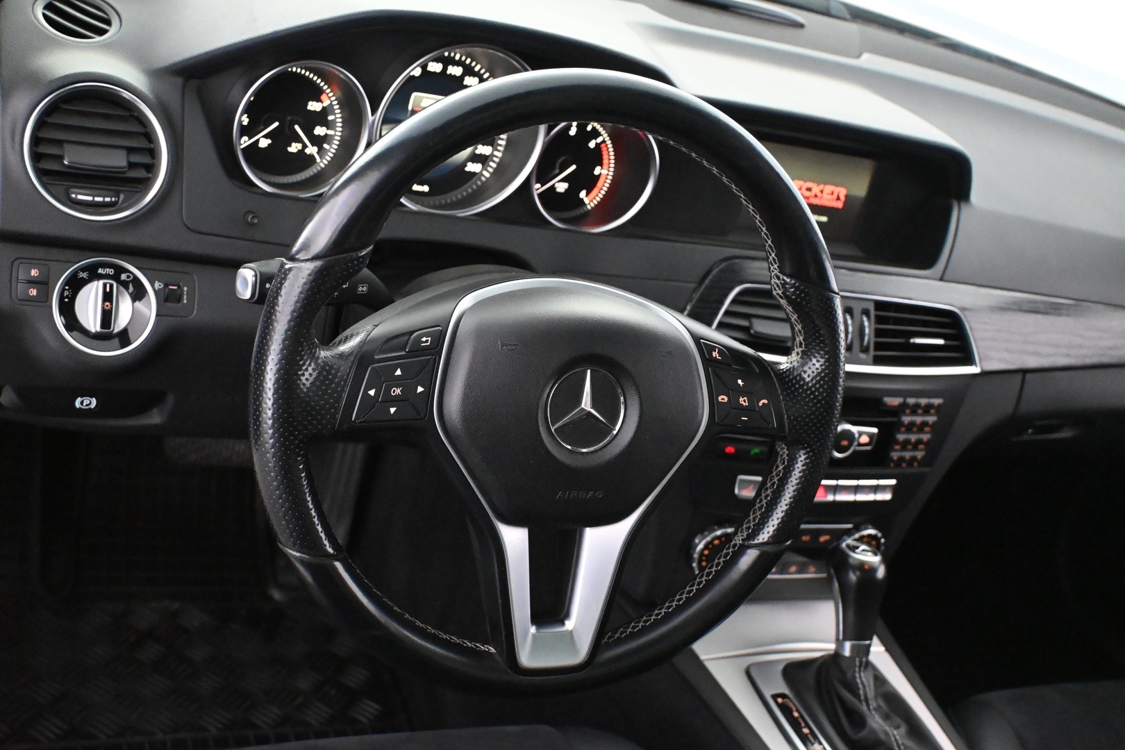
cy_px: 375
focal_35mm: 41
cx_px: 562
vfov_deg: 32.4
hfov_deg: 47.2
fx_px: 1289
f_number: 4.5
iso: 10000
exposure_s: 1/60
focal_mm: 27.5
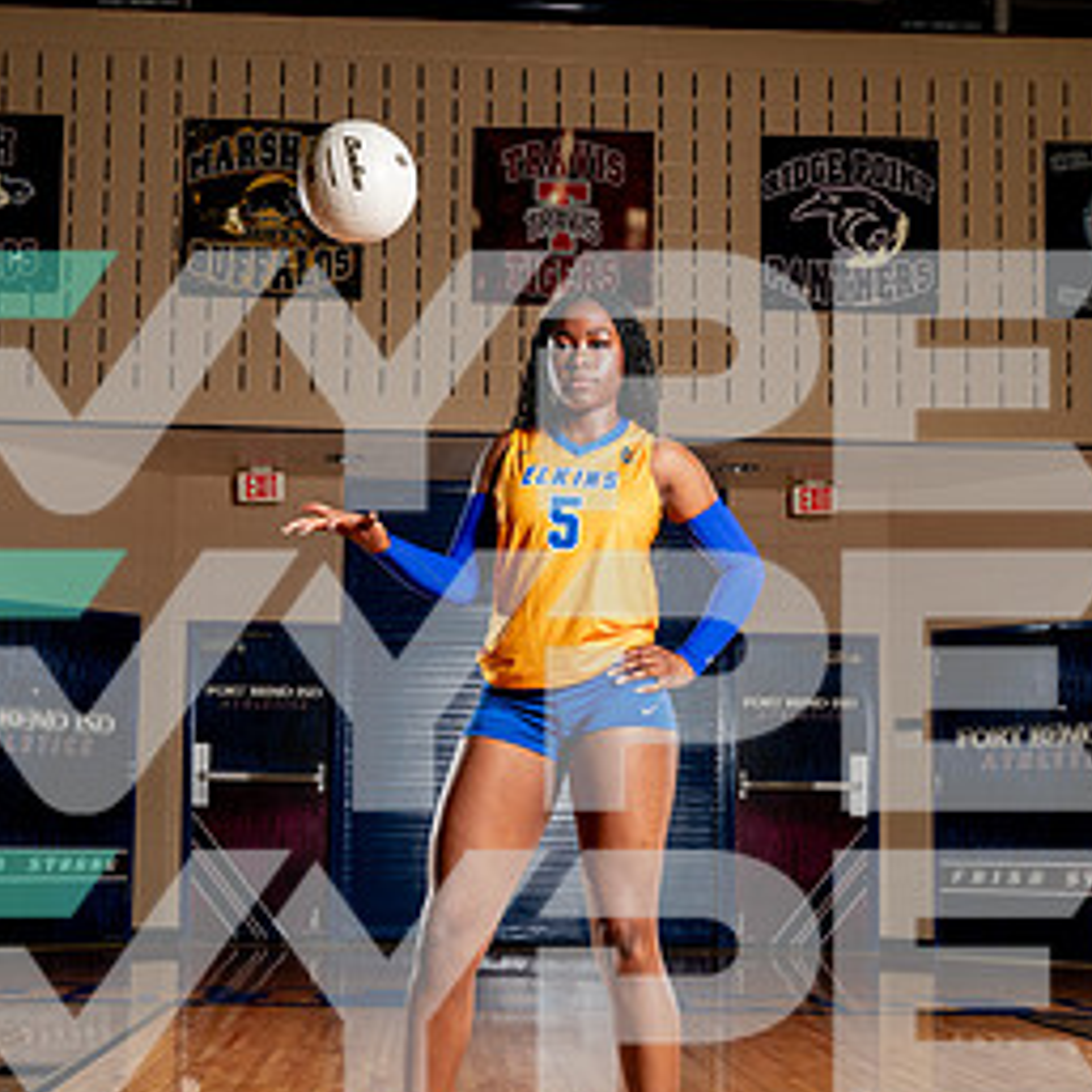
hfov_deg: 32.8
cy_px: 684
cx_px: 497
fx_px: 1856
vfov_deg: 32.6
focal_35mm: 52
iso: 200
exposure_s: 1/250
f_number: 5.6
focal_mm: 35
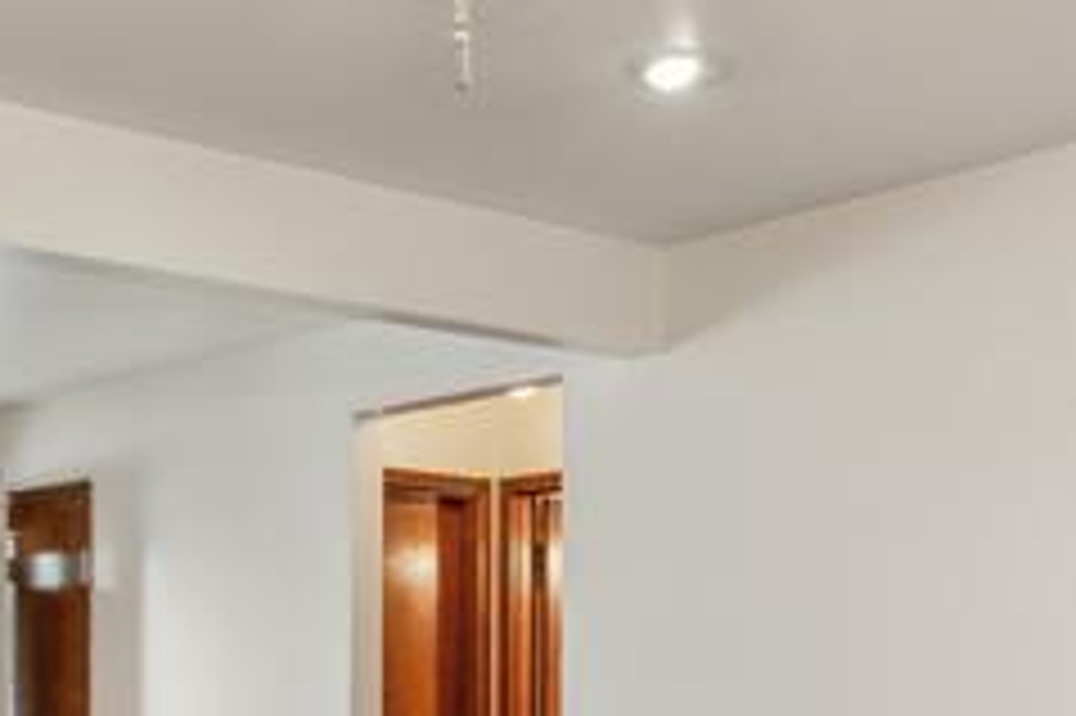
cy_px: 779
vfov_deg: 21.5
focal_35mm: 60
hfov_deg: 33.4
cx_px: 527
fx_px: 1792
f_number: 8
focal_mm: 14
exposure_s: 1/20
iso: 1000
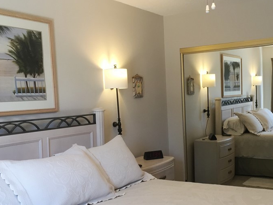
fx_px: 347
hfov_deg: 42.7
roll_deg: +1.3
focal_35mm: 44
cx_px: 166
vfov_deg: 32.6
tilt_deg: -4.1
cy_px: 133
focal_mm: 4.15
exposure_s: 1/30
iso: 32
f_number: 2.2
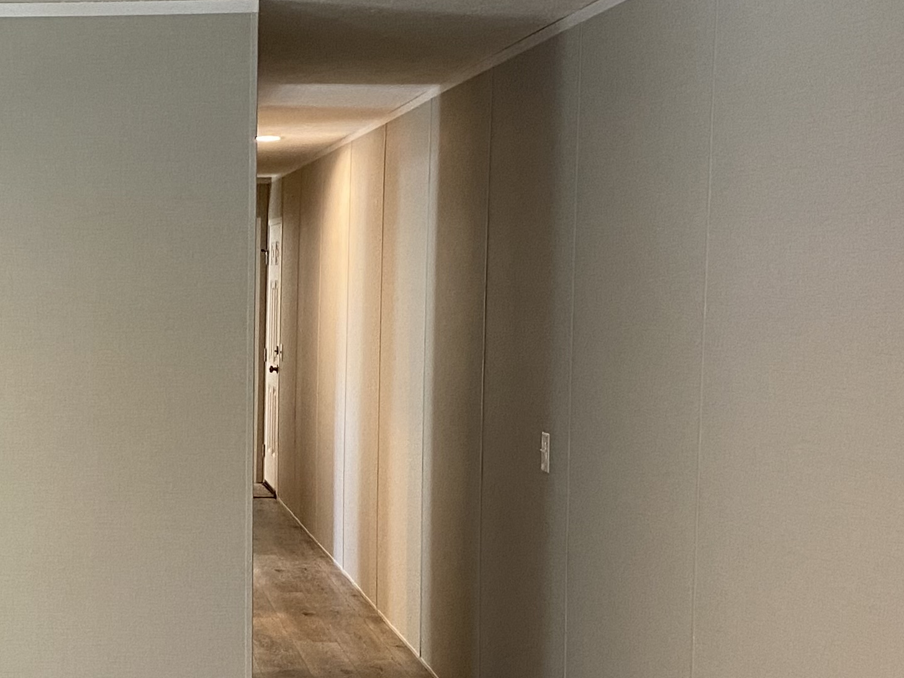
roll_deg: +0.6
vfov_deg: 20.3
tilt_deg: -6.7
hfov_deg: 25.9
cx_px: 34
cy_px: 486
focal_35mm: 72
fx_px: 1880
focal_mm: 4.25
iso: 160
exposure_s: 1/60
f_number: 1.8
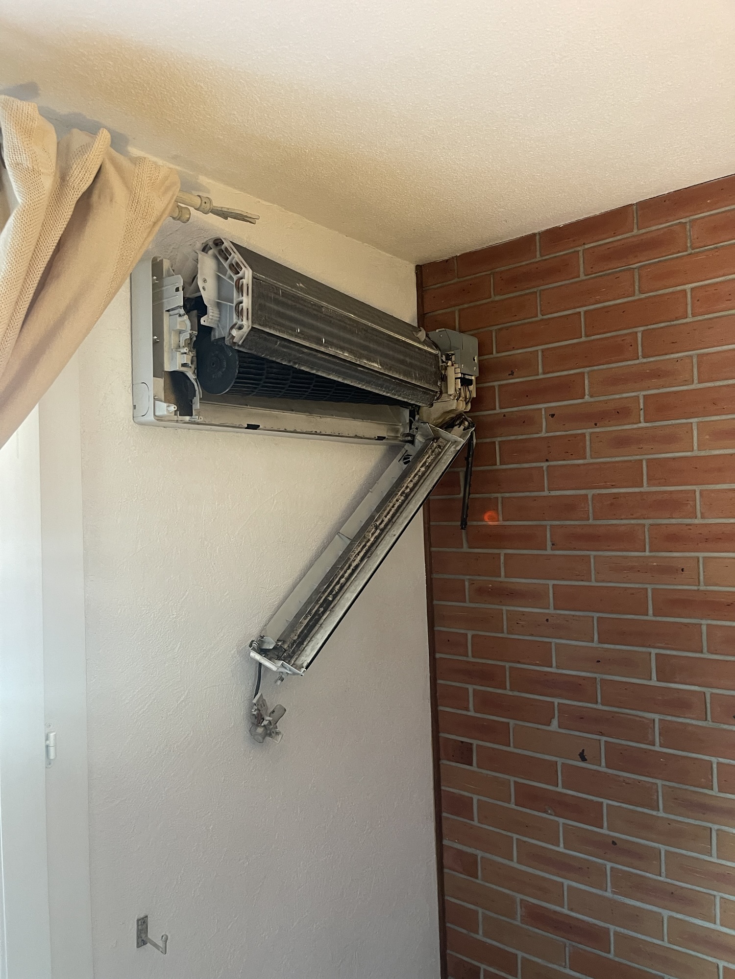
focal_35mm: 25
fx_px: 708
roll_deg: +1.2
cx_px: 368
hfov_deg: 54.9
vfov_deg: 69.4
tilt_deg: +2.1
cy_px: 490
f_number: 1.6
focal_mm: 5.1
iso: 250
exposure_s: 1/50
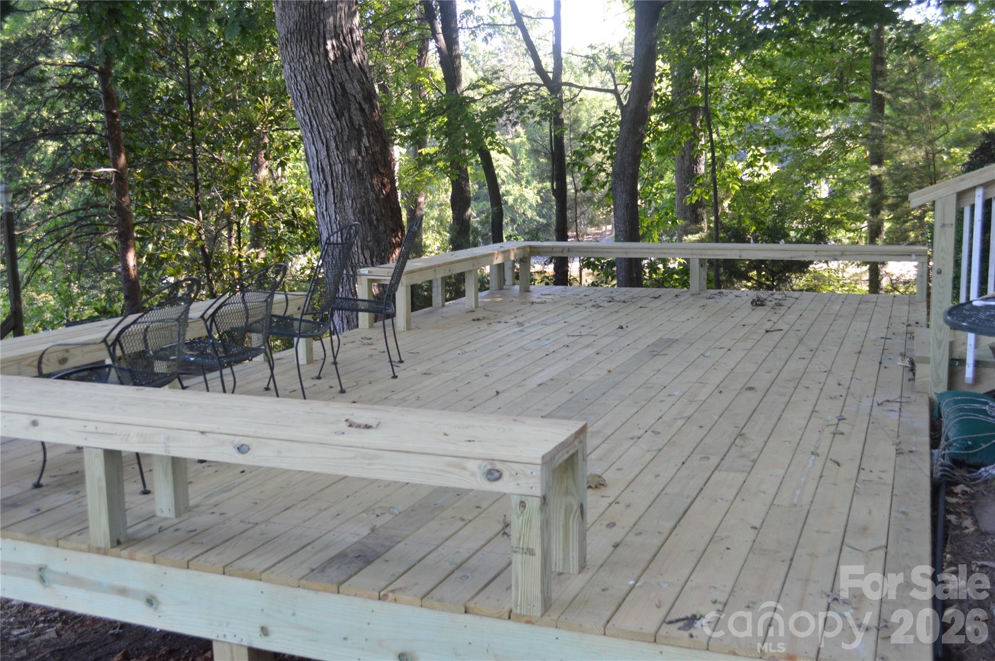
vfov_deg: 36.8
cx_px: 498
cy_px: 330
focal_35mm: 36
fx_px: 994
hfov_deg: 53.2
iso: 400
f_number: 4.5
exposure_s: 1/80
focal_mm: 24
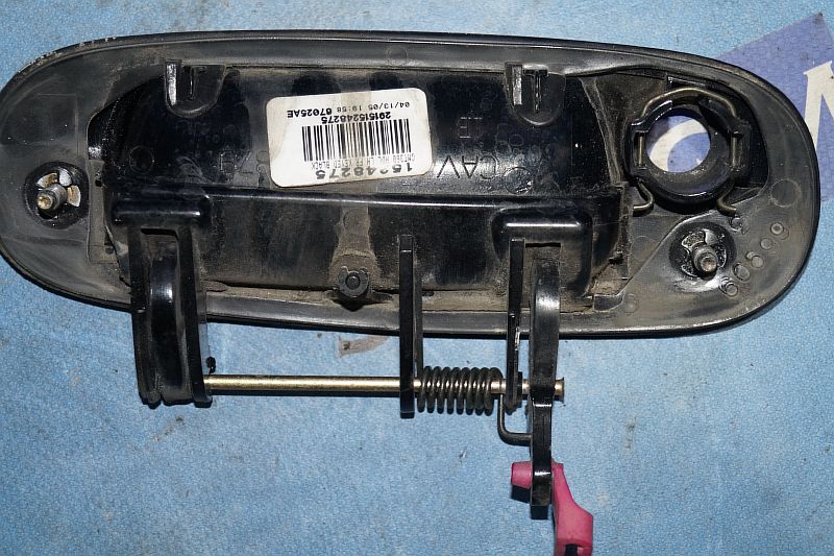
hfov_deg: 24.6
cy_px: 278
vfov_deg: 16.5
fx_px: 1911
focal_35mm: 82
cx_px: 417
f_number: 5.6
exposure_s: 1/100
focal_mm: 55
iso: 800
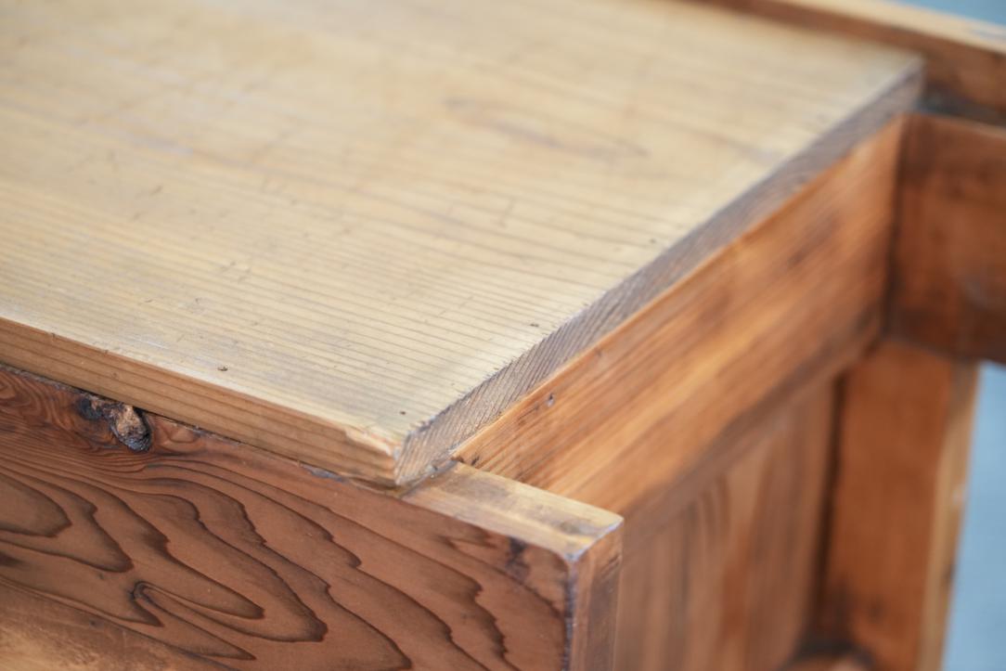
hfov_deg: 19.5
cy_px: 336
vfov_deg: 13.0
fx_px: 2934
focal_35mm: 105
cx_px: 503
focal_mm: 105
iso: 3200
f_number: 4
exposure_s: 1/125
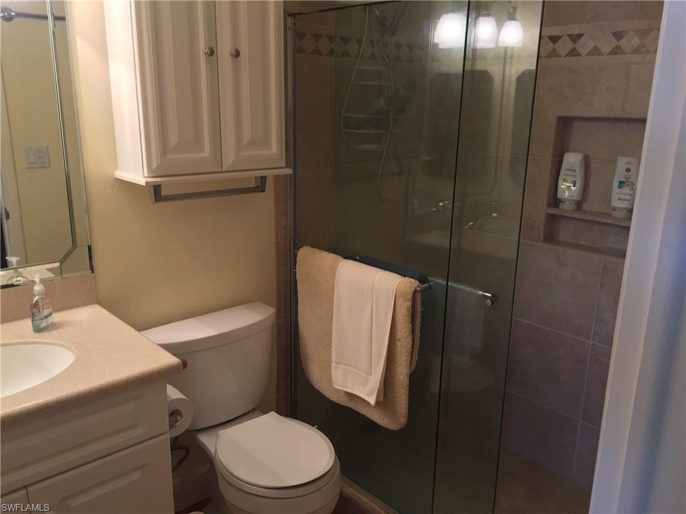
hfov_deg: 61.7
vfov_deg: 48.2
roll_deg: -2.2
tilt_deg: -14.8
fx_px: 575
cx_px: 343
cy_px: 257
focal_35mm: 29
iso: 80
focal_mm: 4.15
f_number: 2.2
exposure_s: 1/30
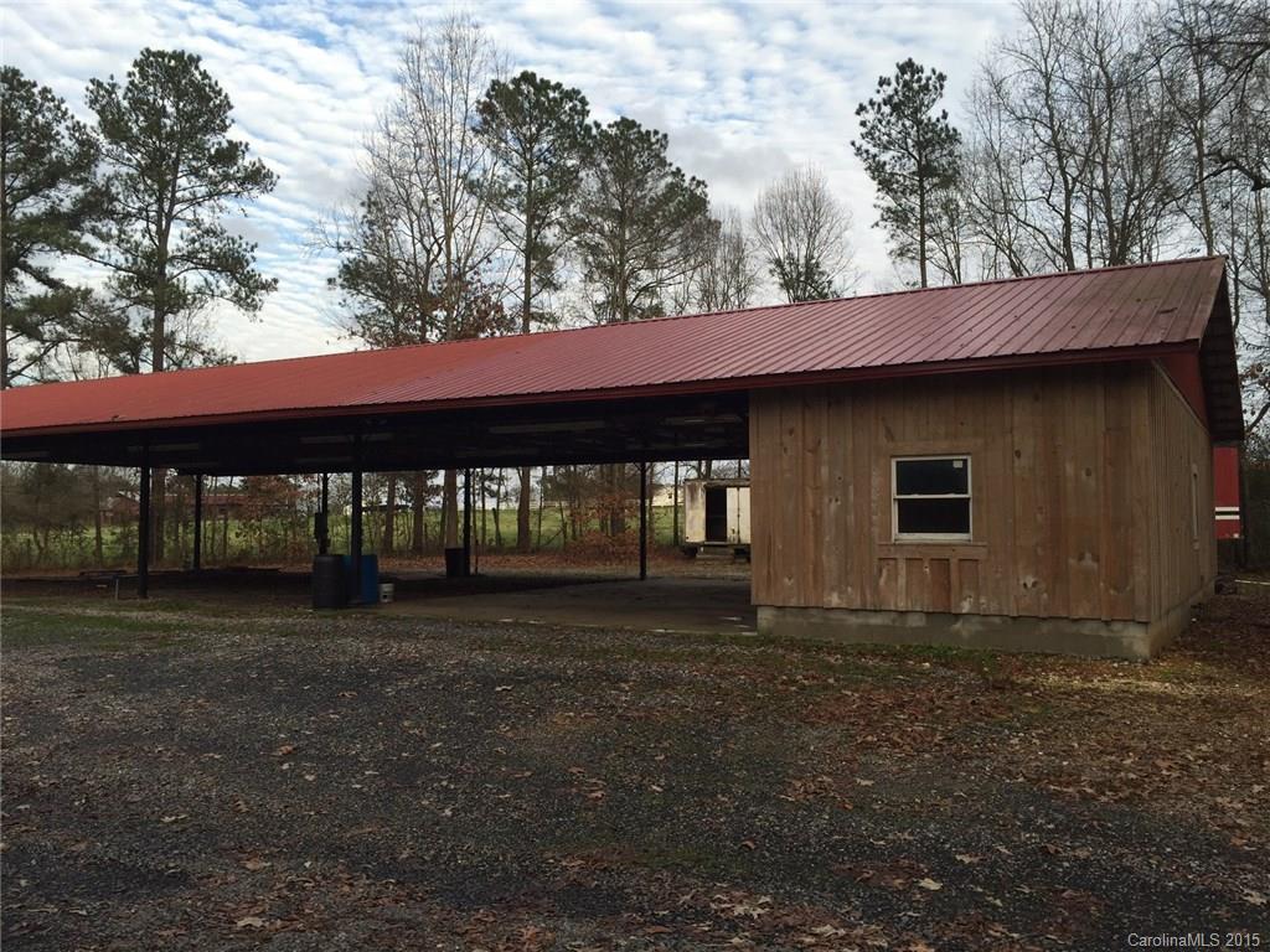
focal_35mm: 29
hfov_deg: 61.7
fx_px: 1064
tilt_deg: +3.5
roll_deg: -1.1
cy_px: 476
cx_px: 635
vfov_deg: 48.2
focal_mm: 4.15
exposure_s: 1/416
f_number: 2.2
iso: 32
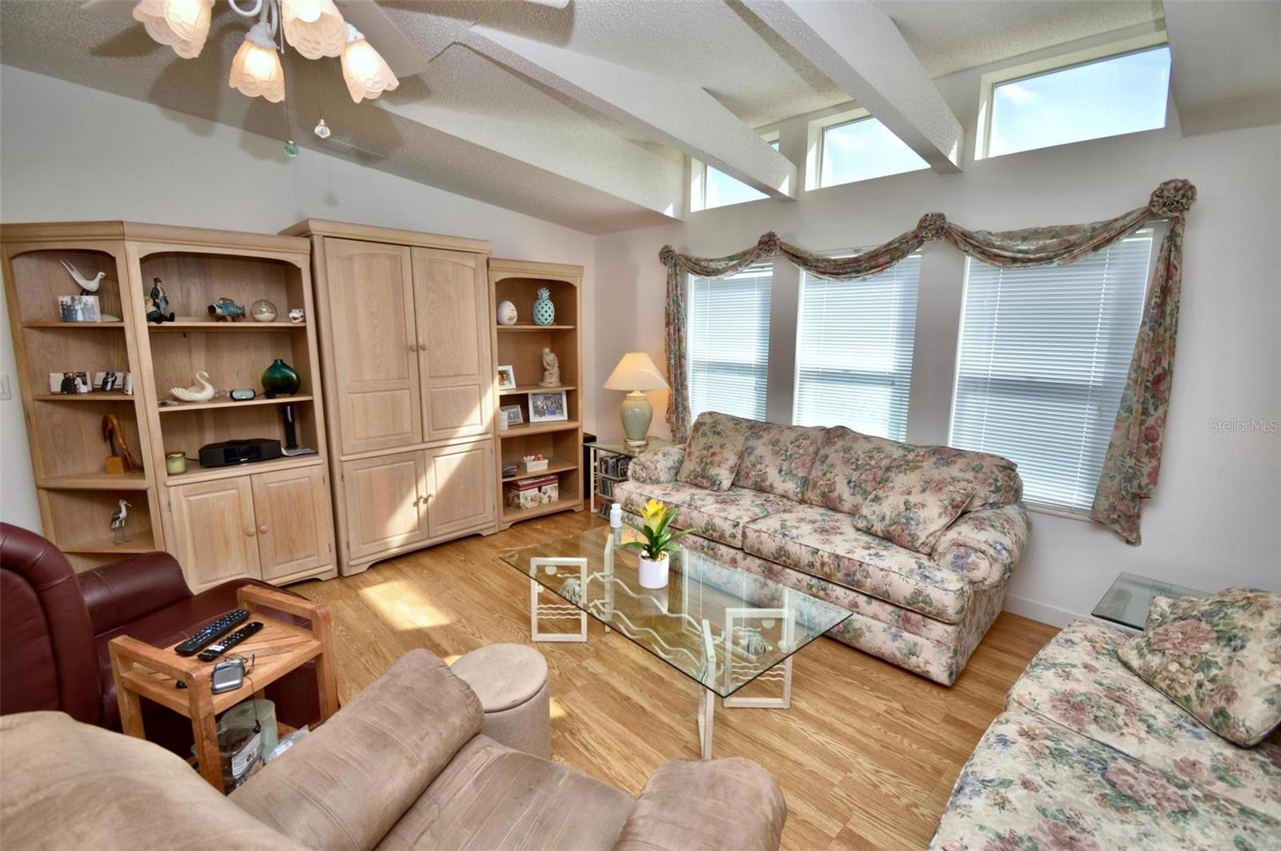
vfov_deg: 77.2
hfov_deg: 100.5
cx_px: 640
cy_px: 426
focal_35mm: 15
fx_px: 533
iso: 100
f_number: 4.5
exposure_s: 1/50
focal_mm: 10
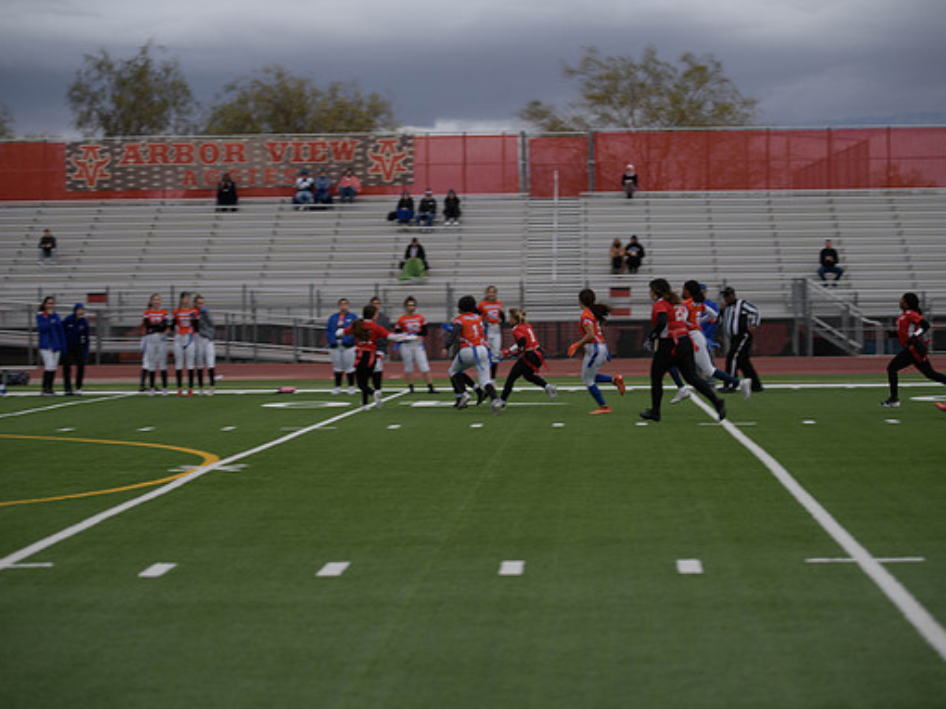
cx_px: 480
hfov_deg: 18.9
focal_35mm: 104
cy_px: 355
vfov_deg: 14.2
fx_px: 2841
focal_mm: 95
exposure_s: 1/200
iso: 64
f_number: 2.8
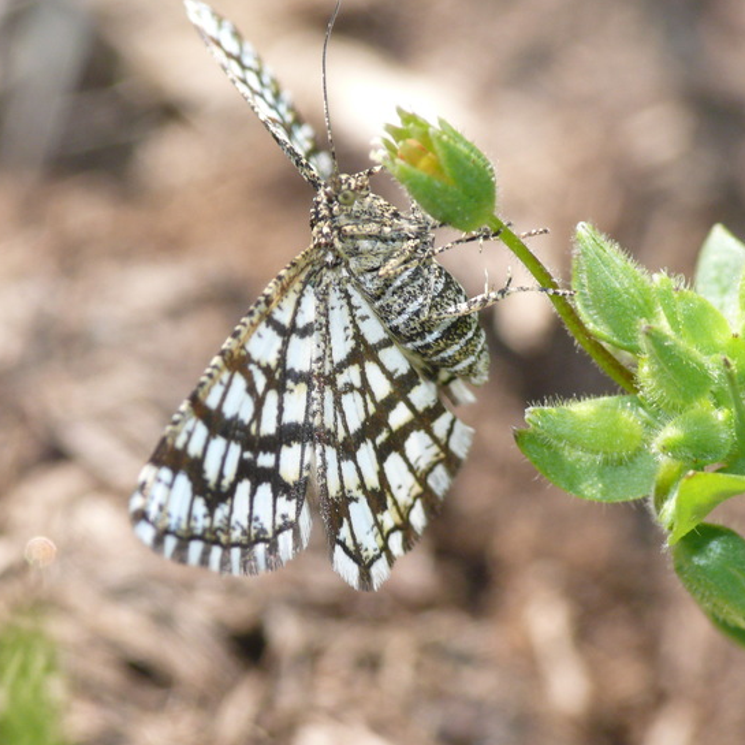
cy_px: 331
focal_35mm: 270
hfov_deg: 6.5
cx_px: 327
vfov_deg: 6.5
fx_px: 6574
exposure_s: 1/500
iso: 200
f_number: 5.6
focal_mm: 41.2
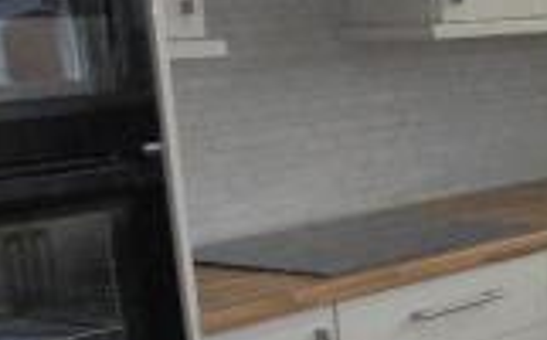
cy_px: 376
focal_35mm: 100
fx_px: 1488
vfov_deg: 12.8
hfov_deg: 18.1
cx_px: 868
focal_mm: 4.6
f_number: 3.5
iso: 100
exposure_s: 1/60
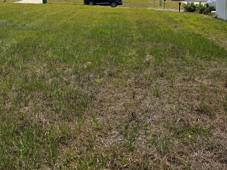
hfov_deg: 36.8
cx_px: 30
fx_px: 321
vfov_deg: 27.5
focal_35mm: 49
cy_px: -9
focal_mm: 6.5
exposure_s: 1/7939
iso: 50
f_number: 1.4
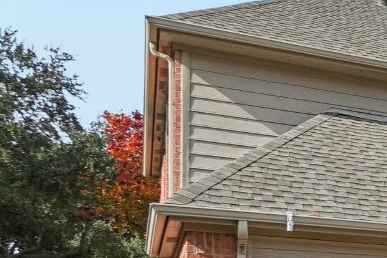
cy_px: 211
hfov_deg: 23.4
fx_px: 677
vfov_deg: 21.3
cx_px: 624
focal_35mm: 63
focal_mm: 13
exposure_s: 1/1000
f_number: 8
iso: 400
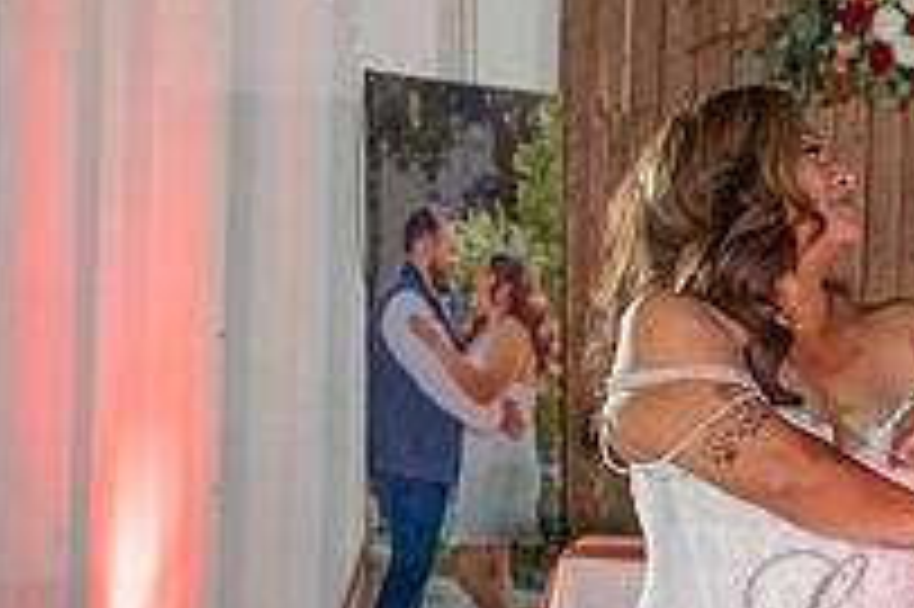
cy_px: 633
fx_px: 4135
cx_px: 1063
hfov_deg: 12.4
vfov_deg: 8.4
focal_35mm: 163
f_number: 4
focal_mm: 57
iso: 3200
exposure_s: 1/250
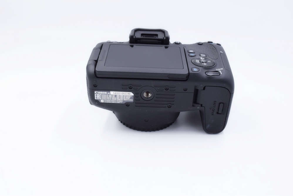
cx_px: 146
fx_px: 318
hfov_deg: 49.5
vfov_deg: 34.3
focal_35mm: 39
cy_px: 98
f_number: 8
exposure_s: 1/160
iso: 400
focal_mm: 26
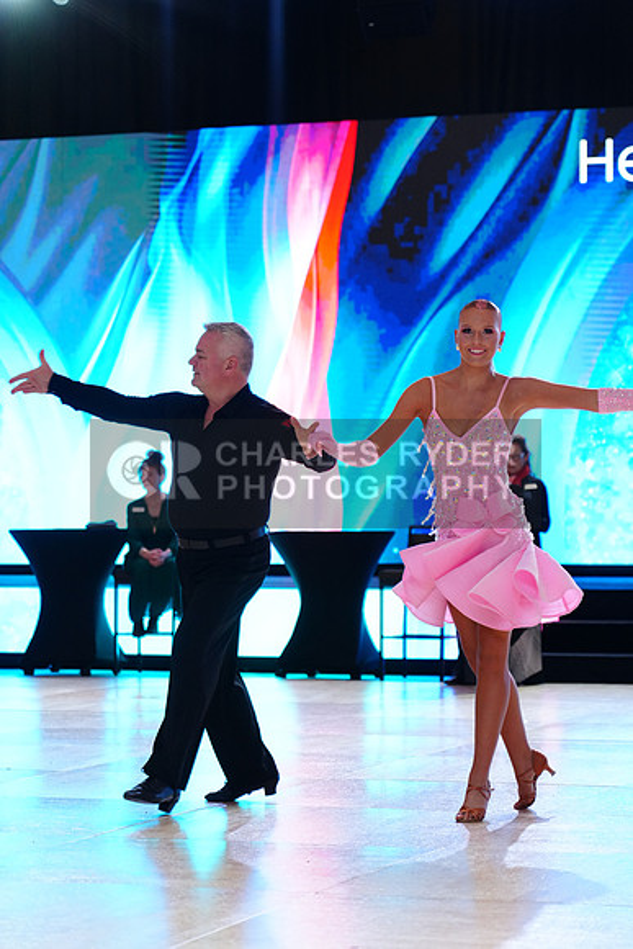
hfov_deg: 13.0
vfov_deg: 19.5
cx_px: 316
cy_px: 474
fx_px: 2768
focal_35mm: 105
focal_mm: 105
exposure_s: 1/250
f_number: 4
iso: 2000
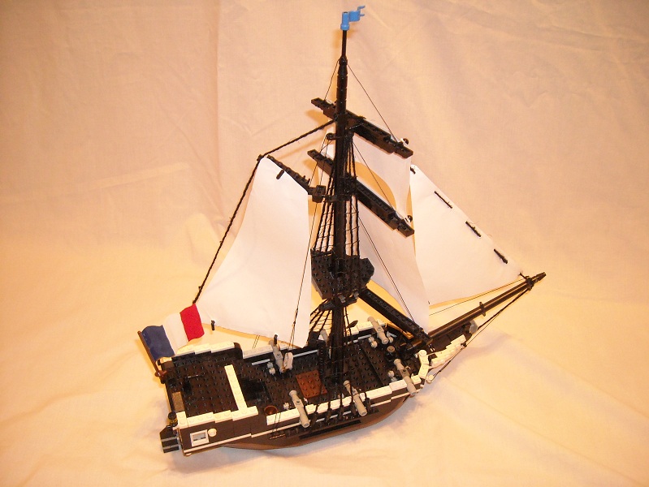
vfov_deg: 40.7
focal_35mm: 35
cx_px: 324
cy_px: 244
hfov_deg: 52.6
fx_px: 656
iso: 400
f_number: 2.8
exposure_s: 1/14
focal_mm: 5.7
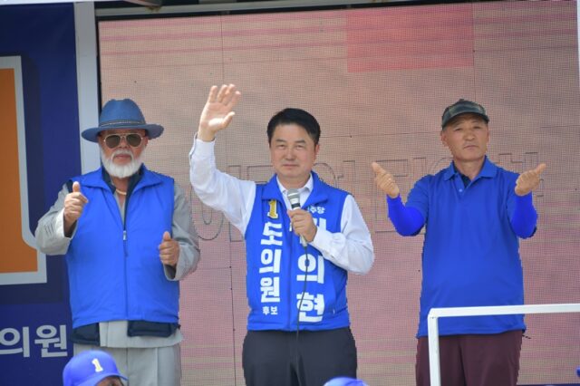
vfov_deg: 4.6
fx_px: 4831
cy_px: 193
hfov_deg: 6.9
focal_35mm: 300
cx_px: 290
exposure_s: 1/125
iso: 100
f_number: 5.6
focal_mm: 300
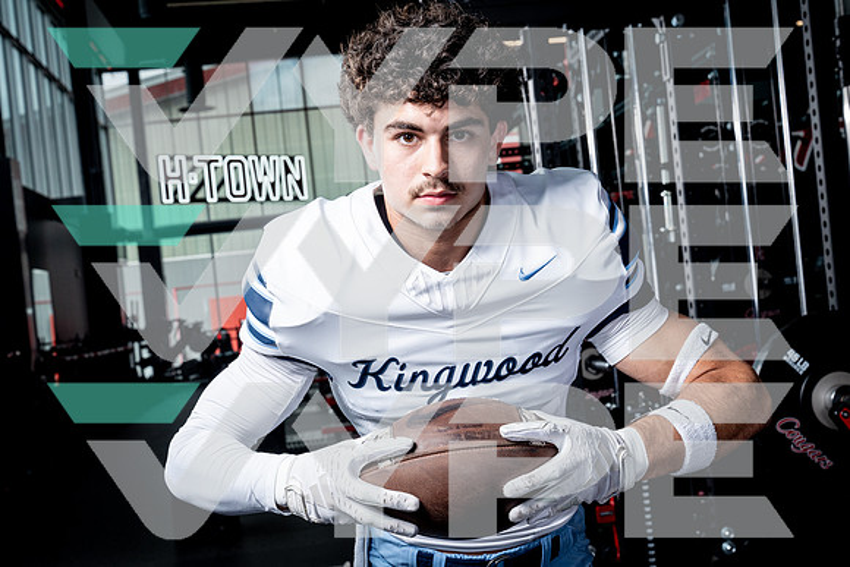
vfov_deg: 25.5
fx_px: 1252
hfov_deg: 37.5
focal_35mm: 53
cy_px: 284
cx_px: 425
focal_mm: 53
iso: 640
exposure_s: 1/250
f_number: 9
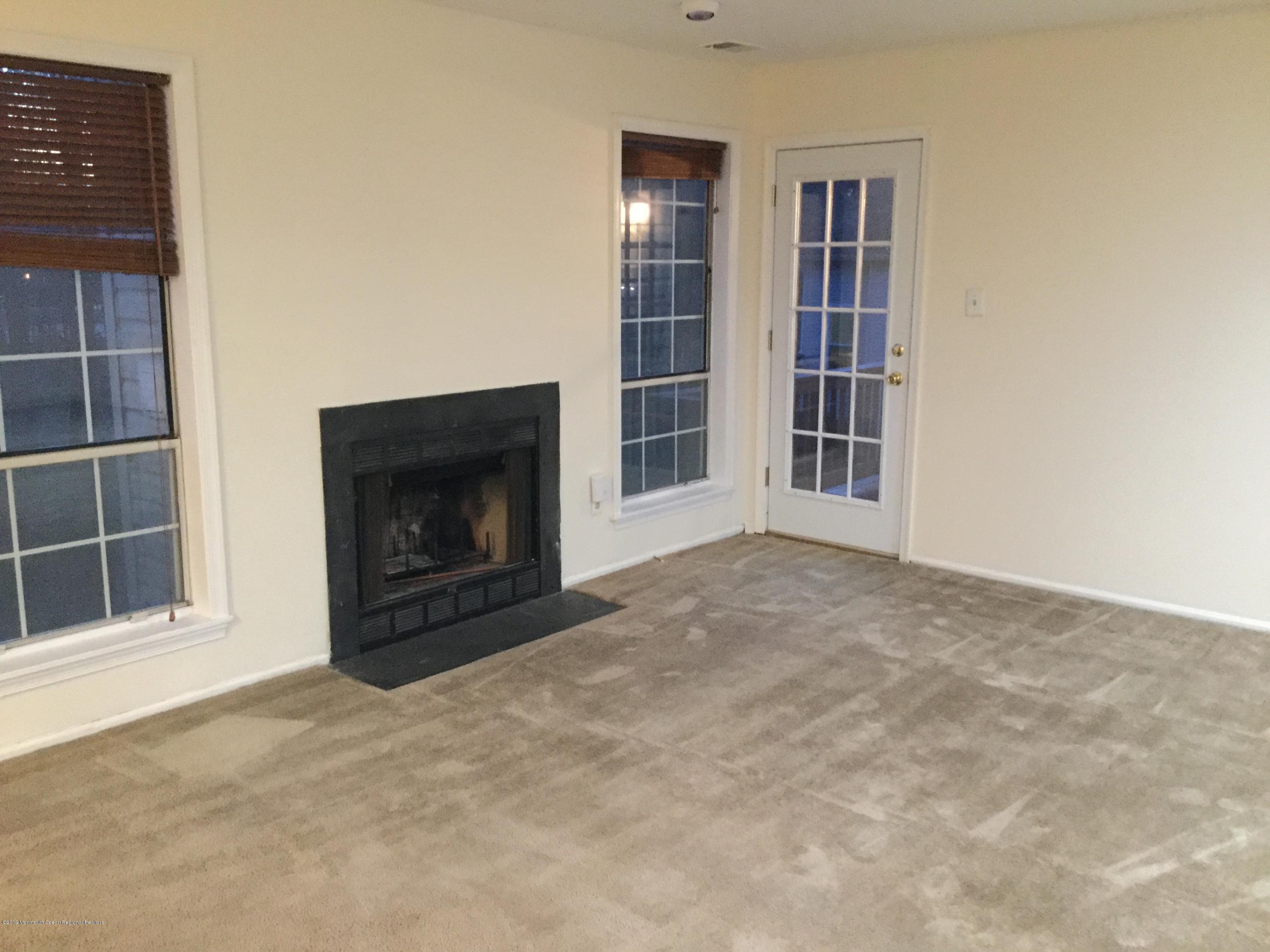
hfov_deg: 58.4
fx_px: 1137
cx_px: 635
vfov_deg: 45.4
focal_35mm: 31
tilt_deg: -10.7
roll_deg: +1.8
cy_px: 476
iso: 400
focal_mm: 3.3
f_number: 2.4
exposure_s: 1/15
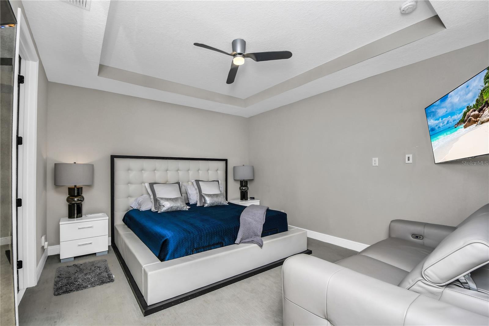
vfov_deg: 77.3
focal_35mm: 15
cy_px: 163
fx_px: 204
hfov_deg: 100.4
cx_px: 244
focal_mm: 10
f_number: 7.1
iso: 100
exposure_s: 1/100
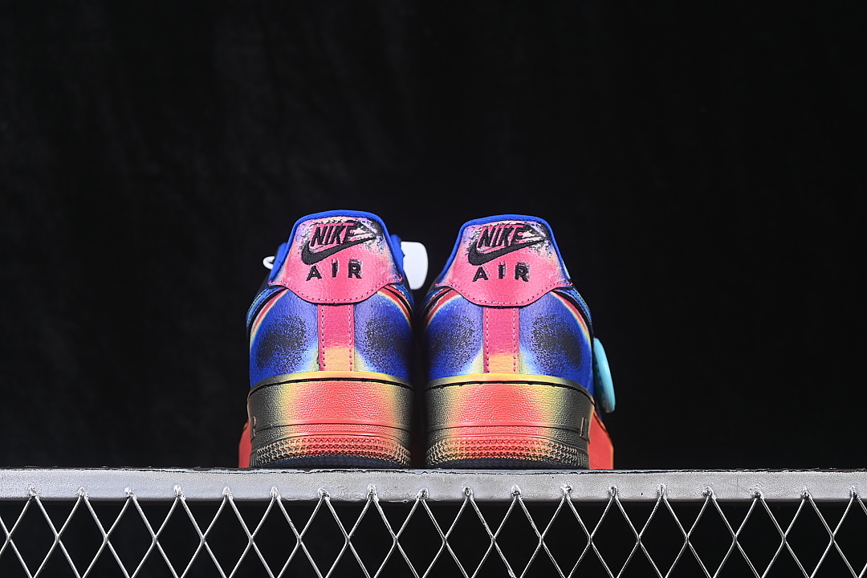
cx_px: 434
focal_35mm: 75
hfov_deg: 27.0
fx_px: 1806
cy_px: 289
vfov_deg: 18.2
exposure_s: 1/60
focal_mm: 50
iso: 160
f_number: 6.3
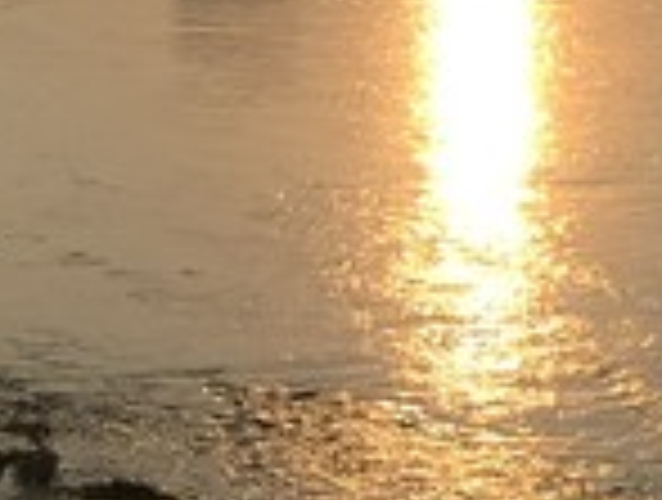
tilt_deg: +4.5
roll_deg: -0.7
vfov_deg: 7.9
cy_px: -669
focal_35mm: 177
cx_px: 676
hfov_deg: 11.0
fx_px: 3393
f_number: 2.2
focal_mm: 4.15
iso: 25
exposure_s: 1/3846
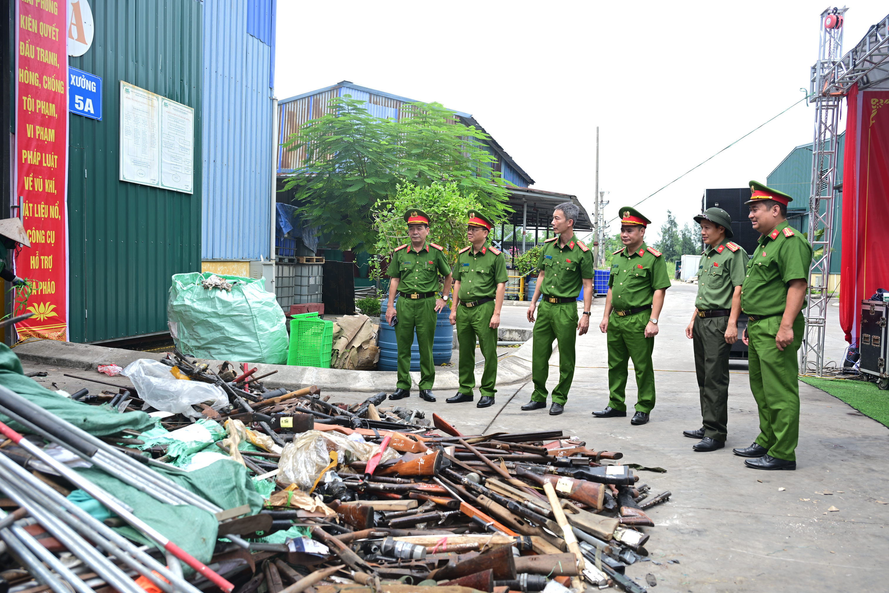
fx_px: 765
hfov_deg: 60.3
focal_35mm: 31
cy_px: 296
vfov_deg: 42.3
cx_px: 444
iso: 50
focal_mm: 31
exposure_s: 1/125
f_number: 4
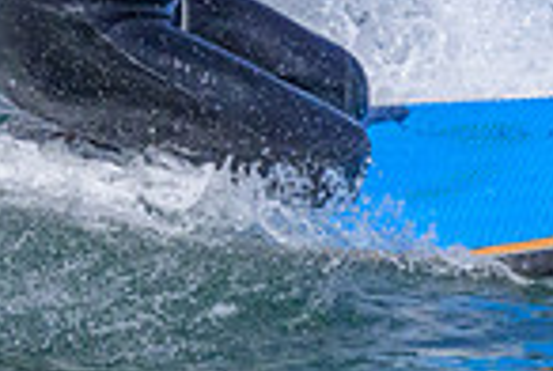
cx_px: 301
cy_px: -252
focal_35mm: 3842
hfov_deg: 0.5
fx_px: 59137
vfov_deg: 0.4
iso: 3200
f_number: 6.3
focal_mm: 800
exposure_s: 1/2000
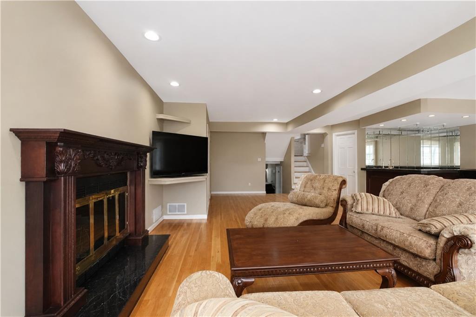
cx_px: 238
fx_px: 198
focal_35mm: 15
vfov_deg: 77.3
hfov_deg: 100.4
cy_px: 158
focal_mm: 10
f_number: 7.1
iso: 1600
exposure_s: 1/60
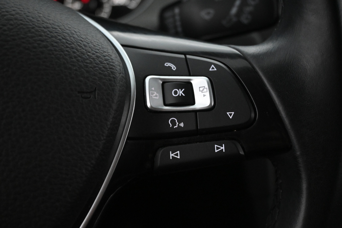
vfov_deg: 27.3
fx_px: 470
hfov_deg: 40.0
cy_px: 114
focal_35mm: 50
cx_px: 171
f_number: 5
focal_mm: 33
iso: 5600
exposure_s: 1/50
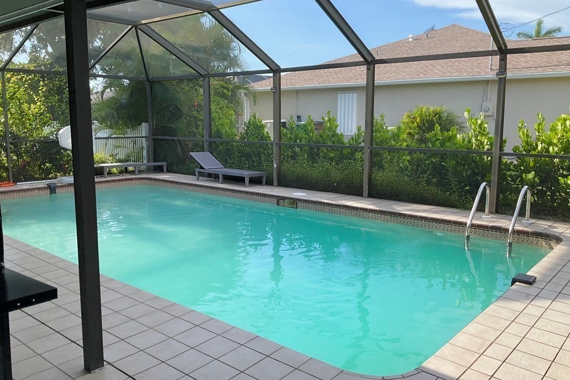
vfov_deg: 42.3
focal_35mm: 31
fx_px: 491
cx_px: 282
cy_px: 186
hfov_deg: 60.3
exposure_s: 1/586
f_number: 1.8
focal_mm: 3
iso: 25
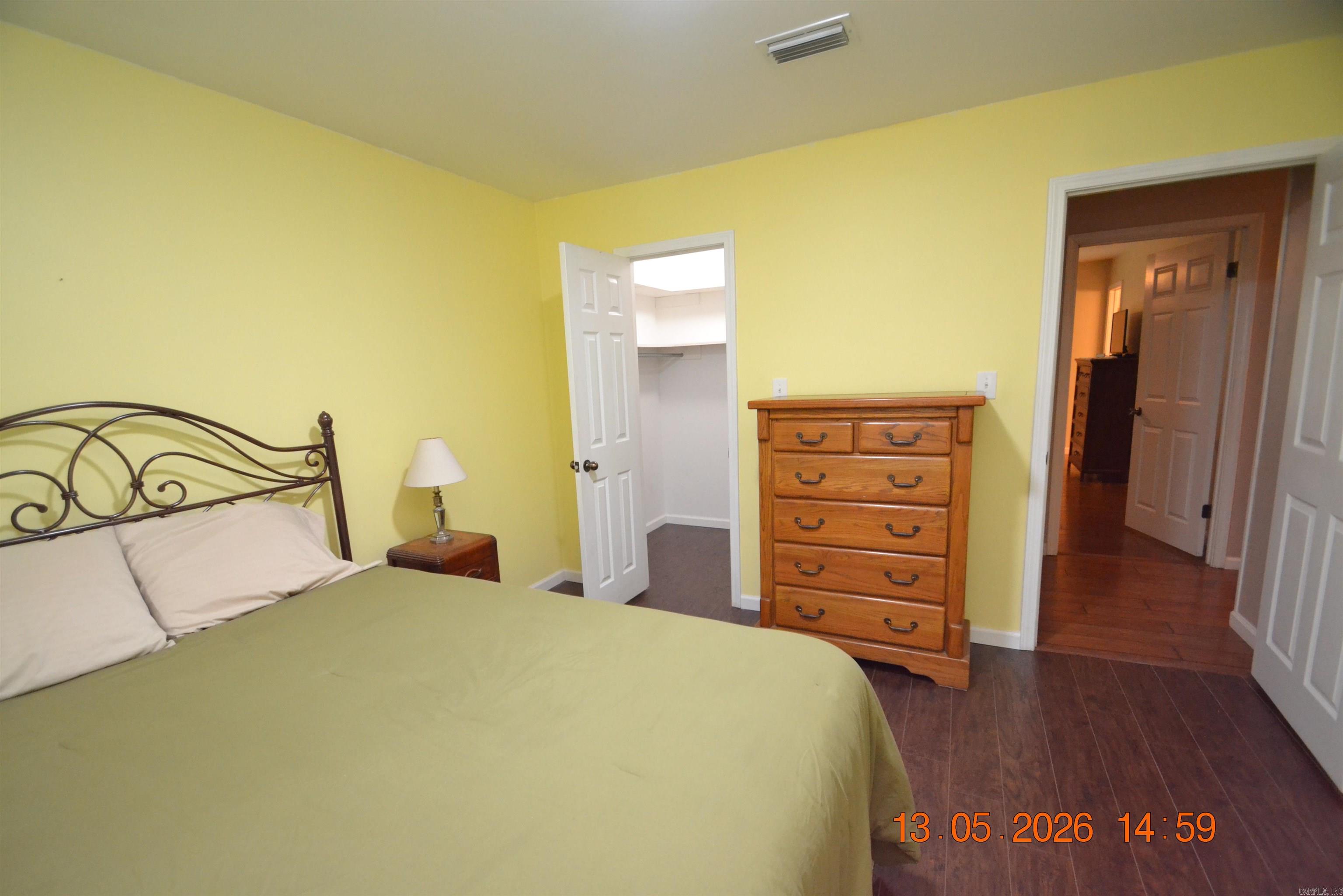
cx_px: 672
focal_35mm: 15
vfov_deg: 77.3
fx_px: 560
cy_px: 448
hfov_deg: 100.4
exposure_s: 1/60
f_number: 3.5
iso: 2500
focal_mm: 10
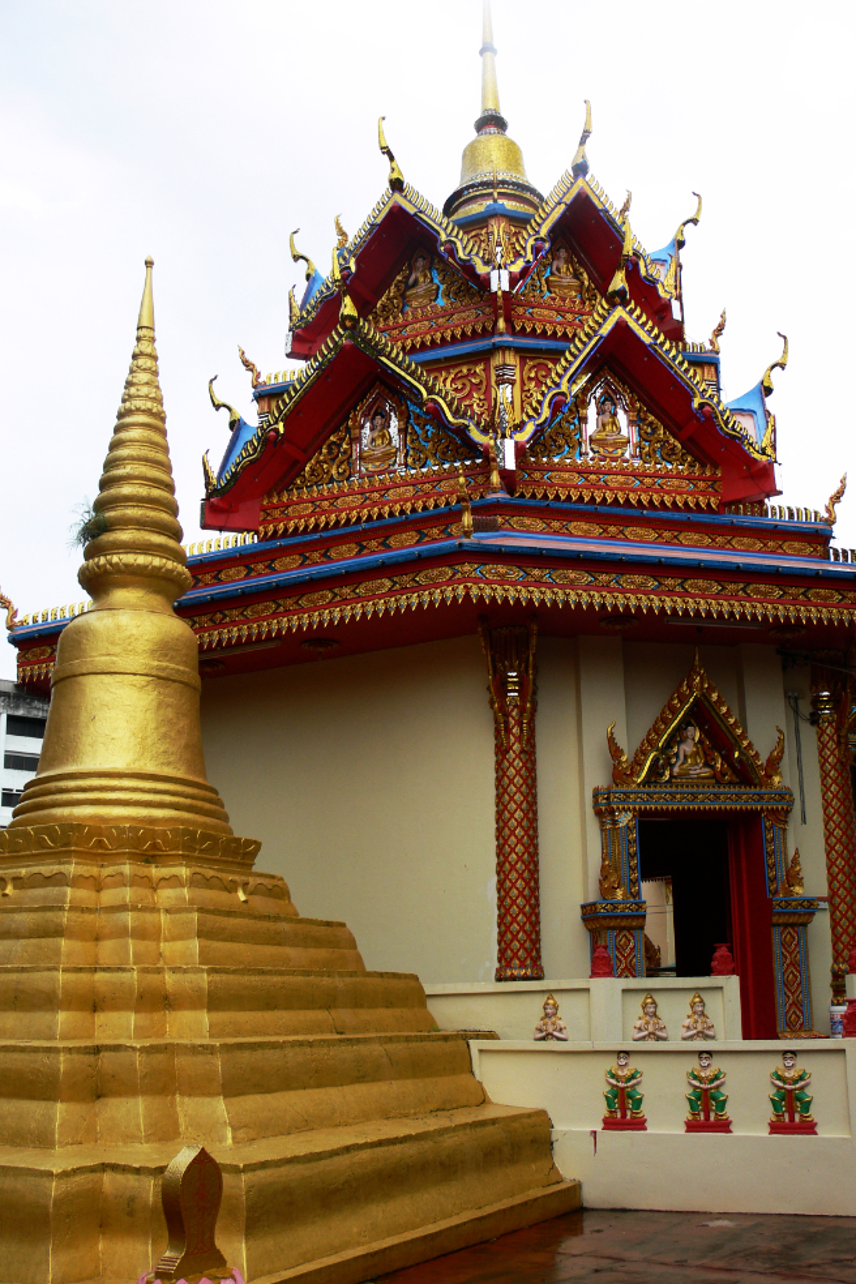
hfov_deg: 35.9
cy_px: 649
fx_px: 1320
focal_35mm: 37
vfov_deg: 51.9
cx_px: 470
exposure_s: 1/100
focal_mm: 7.4
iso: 80
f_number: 4
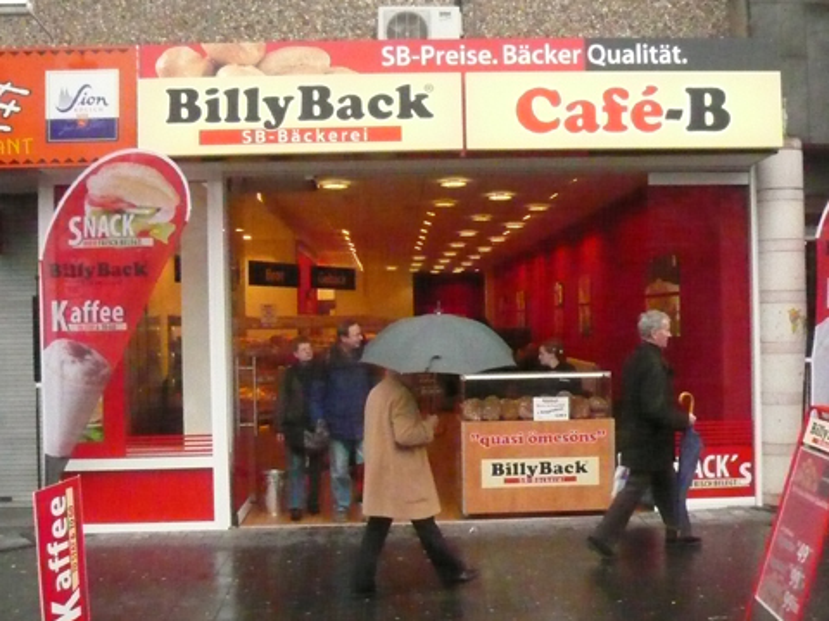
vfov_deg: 32.9
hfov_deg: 42.9
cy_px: 310
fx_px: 1054
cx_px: 414
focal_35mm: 44
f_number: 8
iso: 1250
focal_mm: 4.7
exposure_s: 1/250
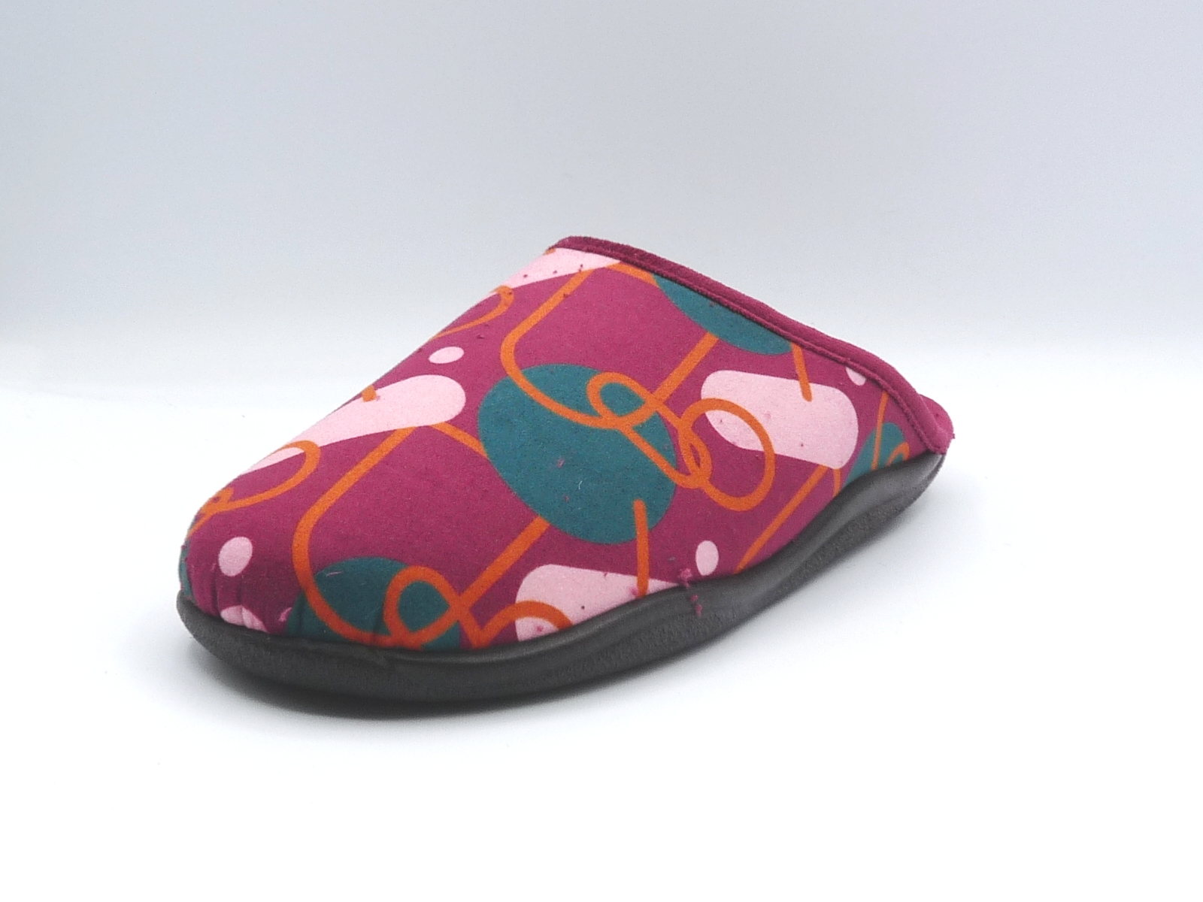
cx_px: 602
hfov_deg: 37.5
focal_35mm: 51
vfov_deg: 28.6
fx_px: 1772
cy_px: 451
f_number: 4.5
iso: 100
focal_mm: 5.1
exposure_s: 1/200
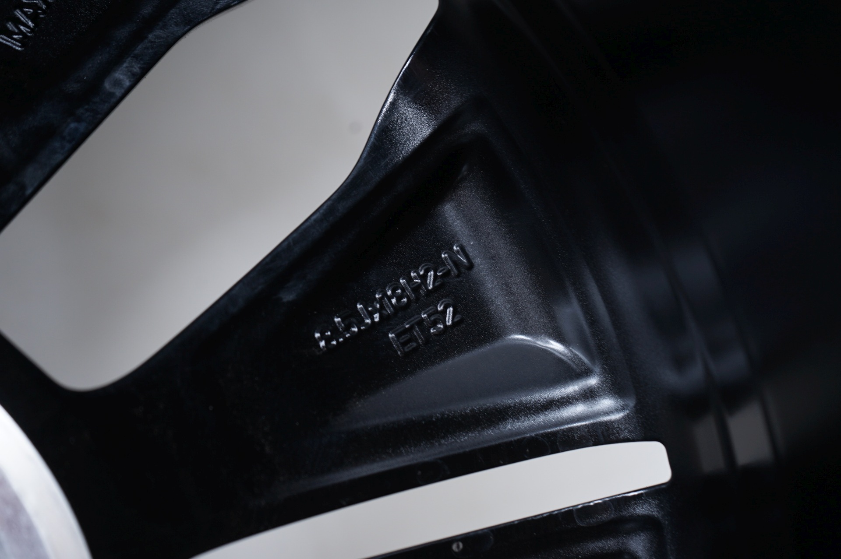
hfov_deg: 35.7
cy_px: 280
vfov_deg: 24.2
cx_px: 420
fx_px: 1307
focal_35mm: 56
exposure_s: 1/125
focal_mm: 56
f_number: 5.6
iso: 250
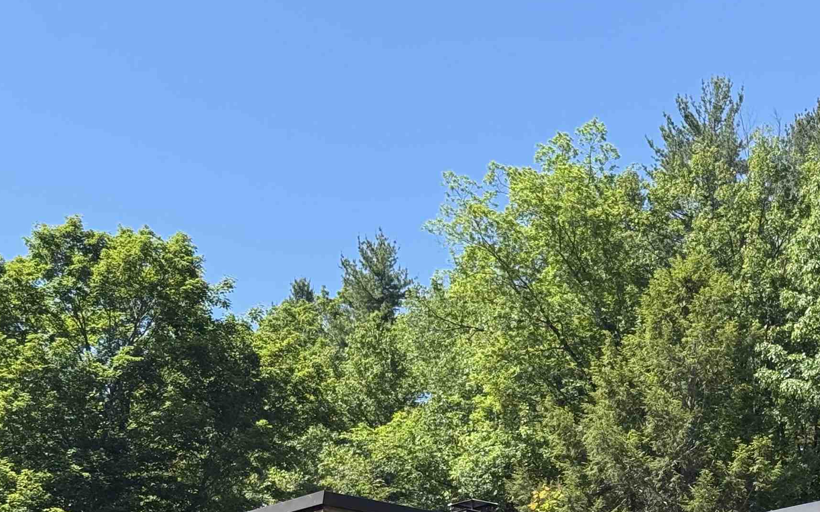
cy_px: 537
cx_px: 657
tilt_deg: +10.8
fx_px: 2034
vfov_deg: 14.1
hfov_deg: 22.5
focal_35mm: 91
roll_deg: -4.2
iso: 80
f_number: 1.78
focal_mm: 6.76
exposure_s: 1/2033
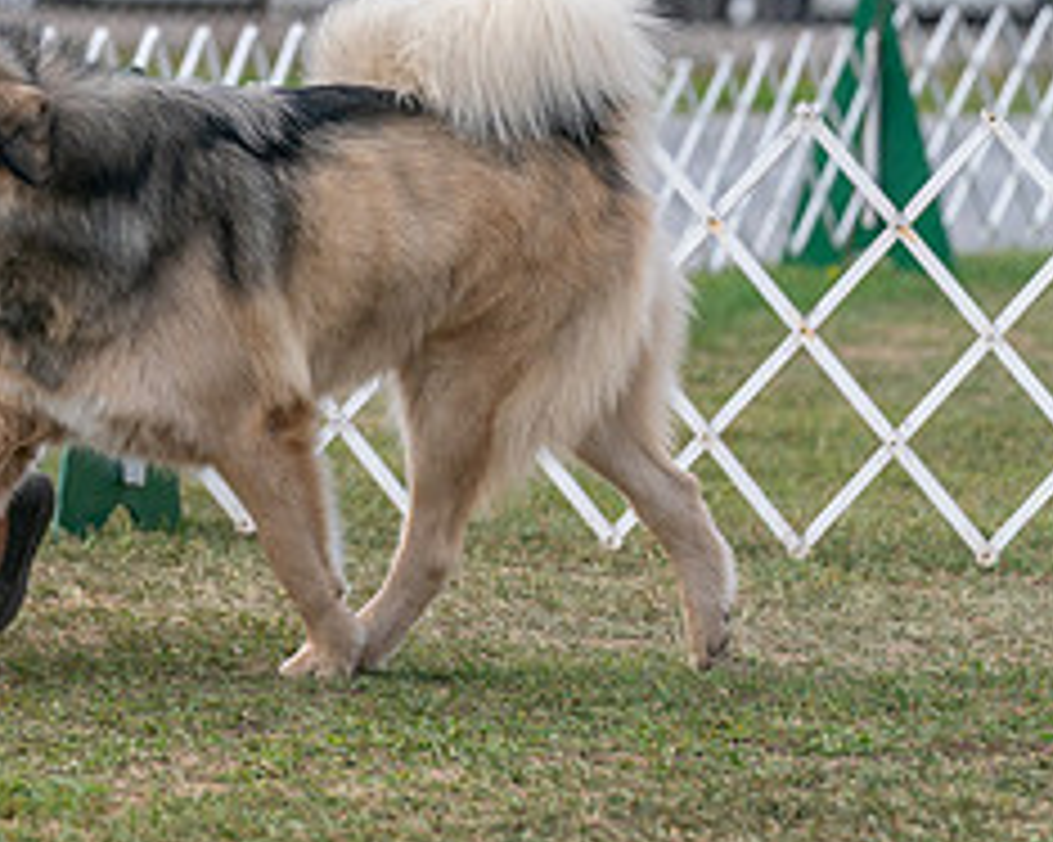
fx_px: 12741
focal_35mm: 409
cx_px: 101
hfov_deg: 4.7
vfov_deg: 3.8
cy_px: -135
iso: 400
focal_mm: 151
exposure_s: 1/2000
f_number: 4
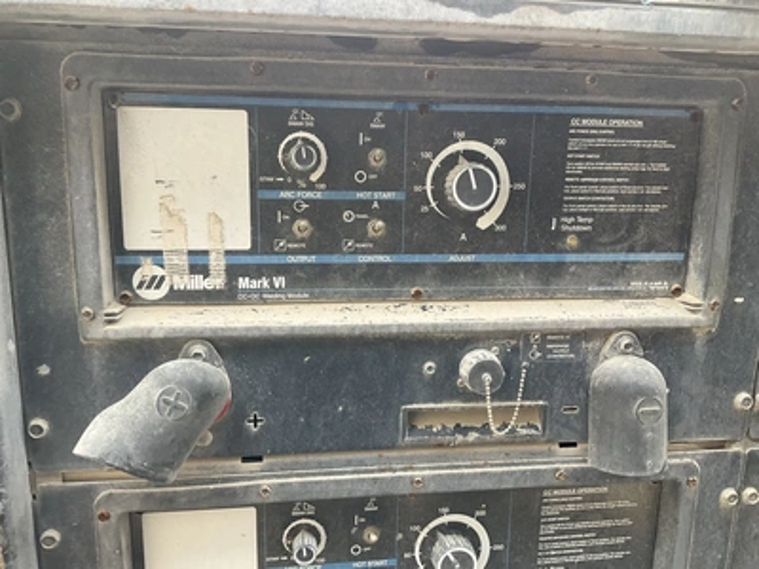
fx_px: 636
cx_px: 380
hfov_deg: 61.7
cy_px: 284
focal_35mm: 29
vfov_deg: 48.2
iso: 64
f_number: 1.8
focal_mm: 3
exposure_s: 1/94
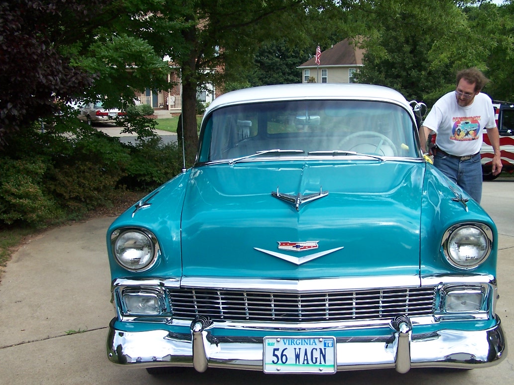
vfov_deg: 32.9
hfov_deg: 42.9
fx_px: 653
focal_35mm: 44
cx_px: 290
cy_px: 203
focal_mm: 6.3
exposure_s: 1/500
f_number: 2.8
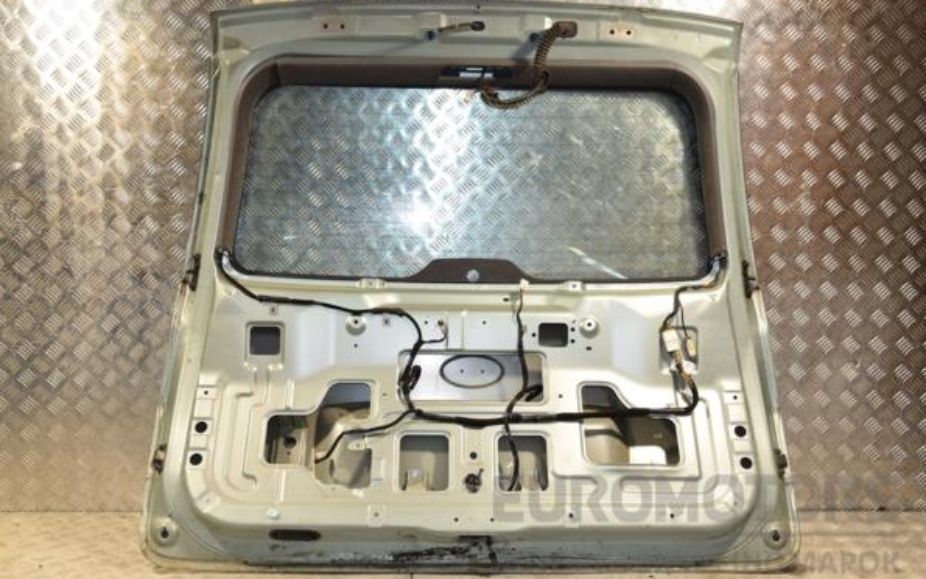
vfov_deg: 33.2
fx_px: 972
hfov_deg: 50.9
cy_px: 291
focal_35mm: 39
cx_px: 464
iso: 800
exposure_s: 1/200
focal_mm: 25
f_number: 7.1
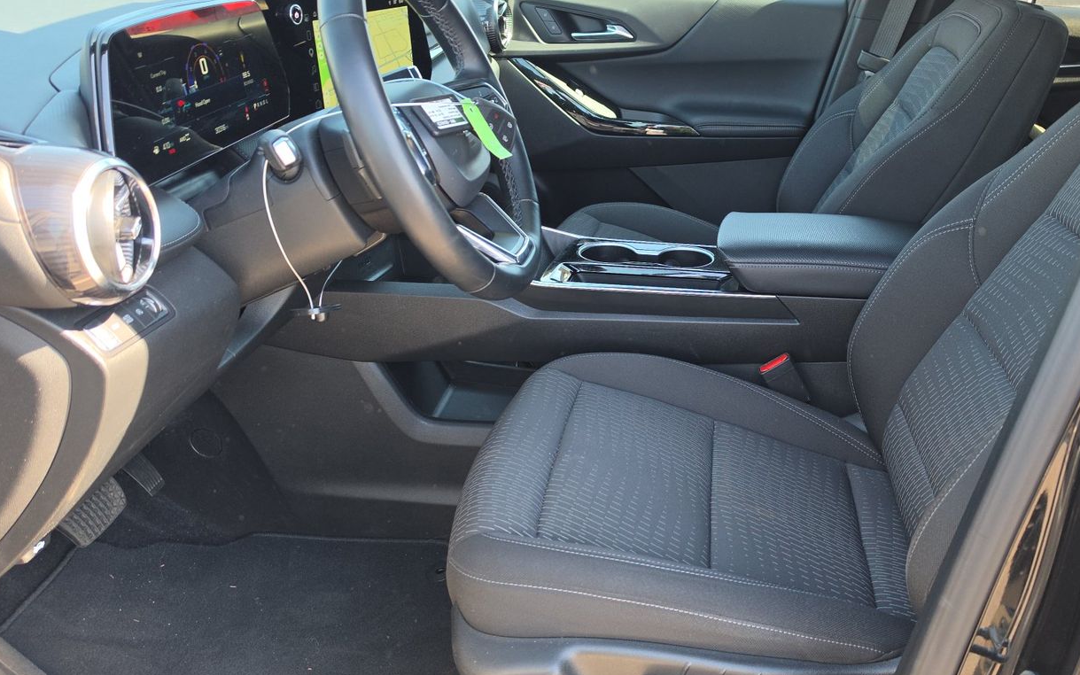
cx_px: 662
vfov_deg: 39.3
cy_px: 290
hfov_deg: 59.0
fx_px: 942
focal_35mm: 32
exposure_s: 1/119
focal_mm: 6.5
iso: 21
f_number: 1.4
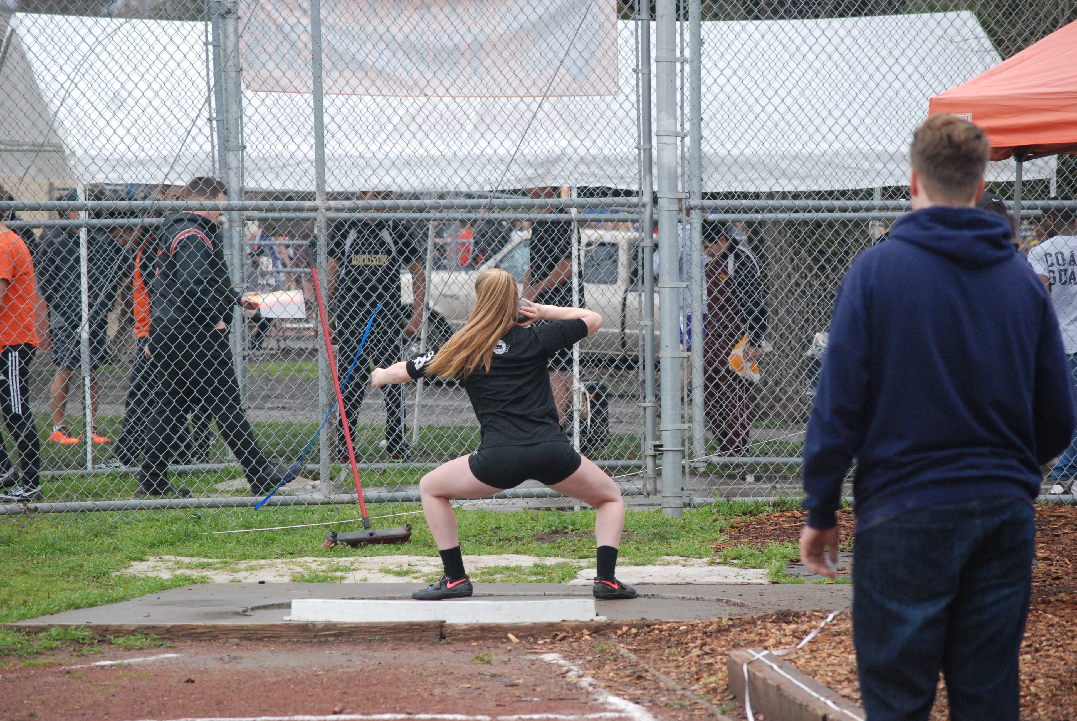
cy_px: 360
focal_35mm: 188
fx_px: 5616
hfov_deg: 11.0
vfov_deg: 7.3
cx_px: 538
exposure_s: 1/800
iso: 1000
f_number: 7.1
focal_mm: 125
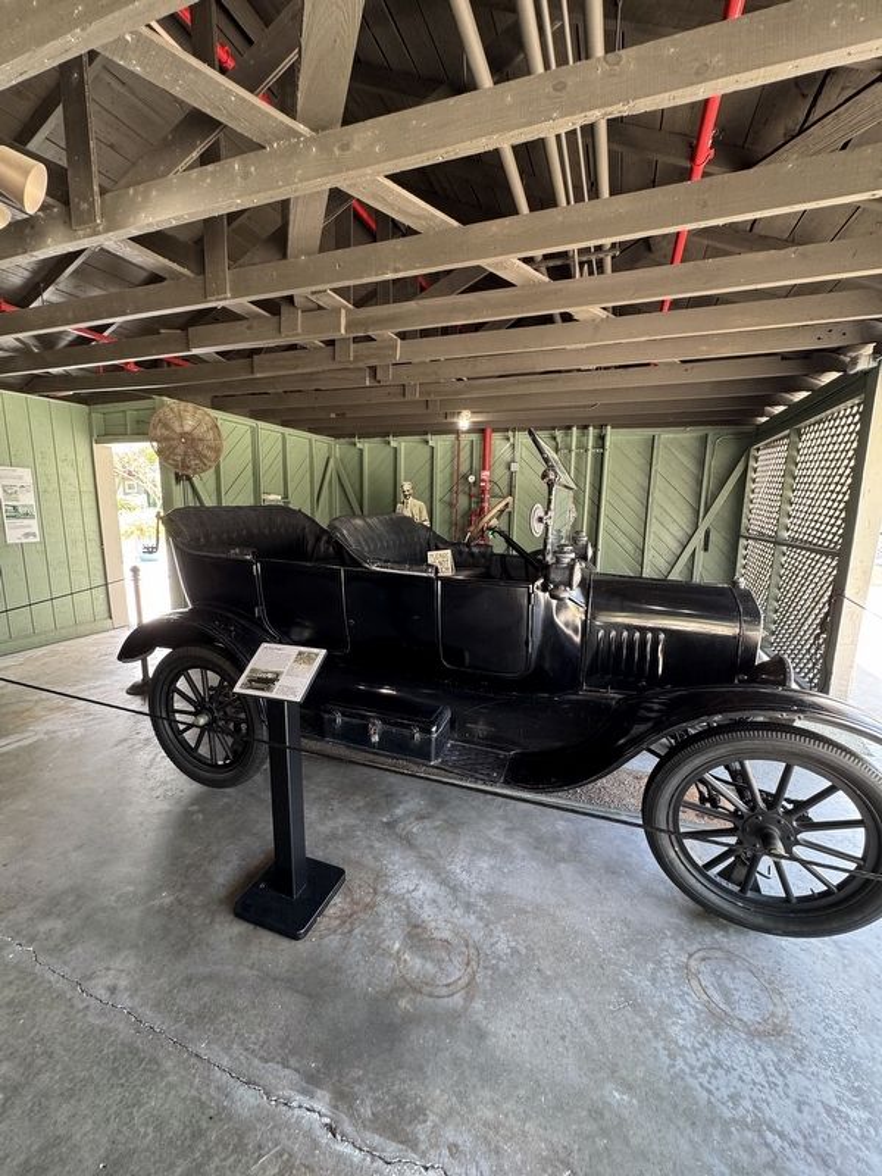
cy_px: 588
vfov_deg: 102.1
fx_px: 476
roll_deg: -0.5
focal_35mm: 14
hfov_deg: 85.7
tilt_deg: -10.2
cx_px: 441
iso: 125
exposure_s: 1/60
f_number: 2.2
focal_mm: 2.22
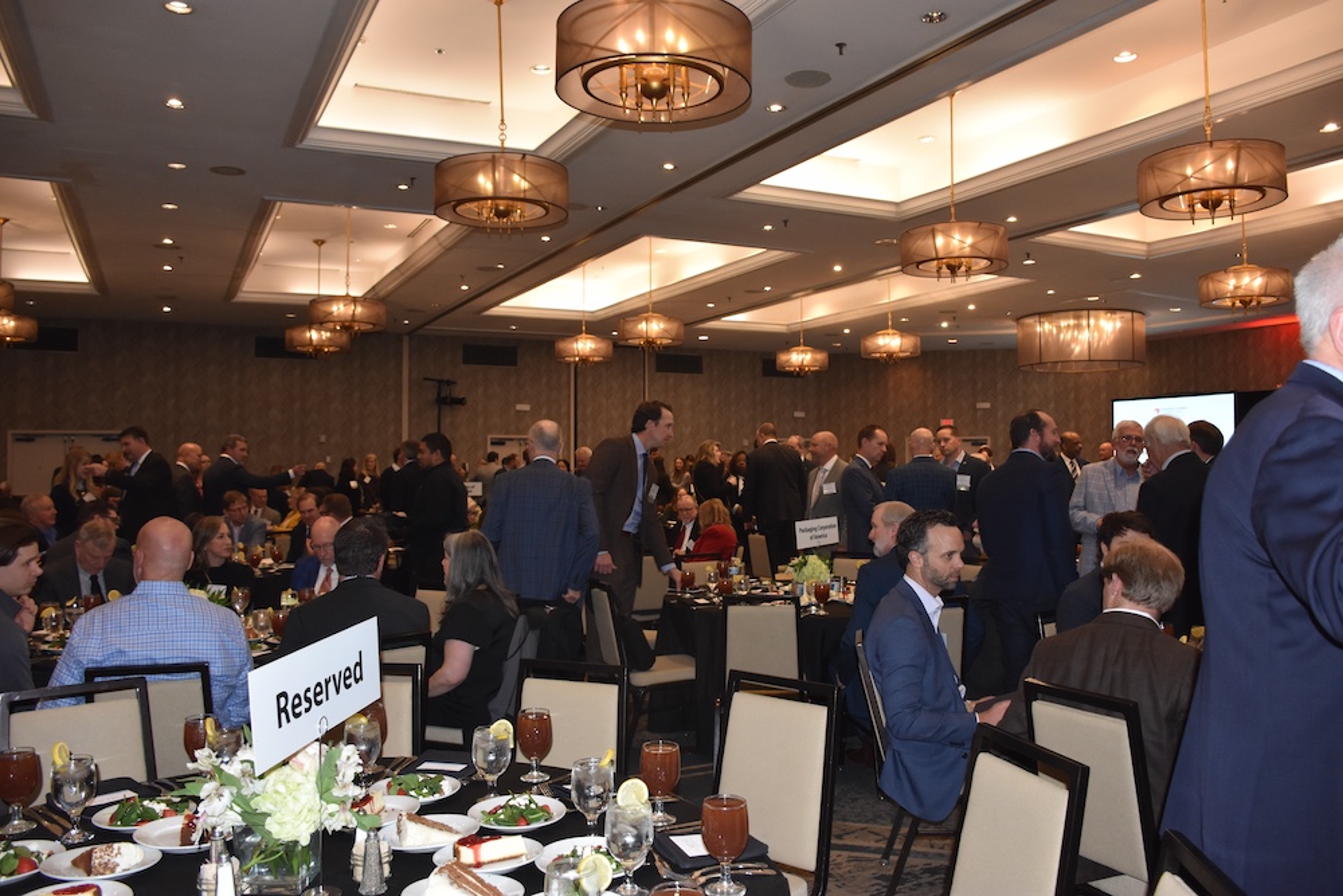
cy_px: 448
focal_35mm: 27
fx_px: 1007
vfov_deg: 47.9
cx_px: 672
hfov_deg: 67.4
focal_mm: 18
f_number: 3.5
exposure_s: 1/60
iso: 1100
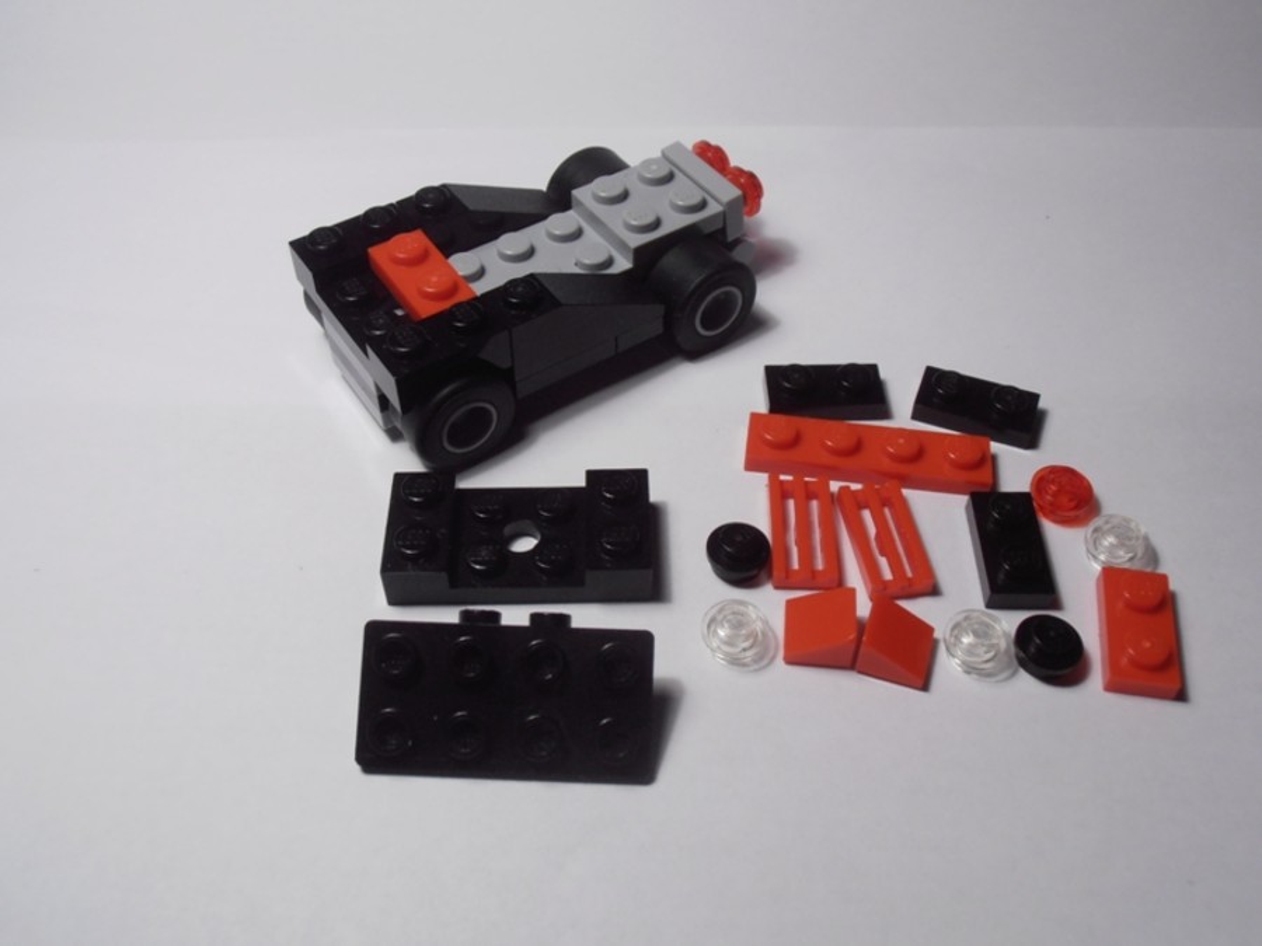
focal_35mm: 37
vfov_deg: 38.7
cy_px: 473
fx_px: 1349
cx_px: 631
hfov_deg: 50.1
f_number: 3.9
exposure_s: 1/50
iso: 80
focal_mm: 6.61
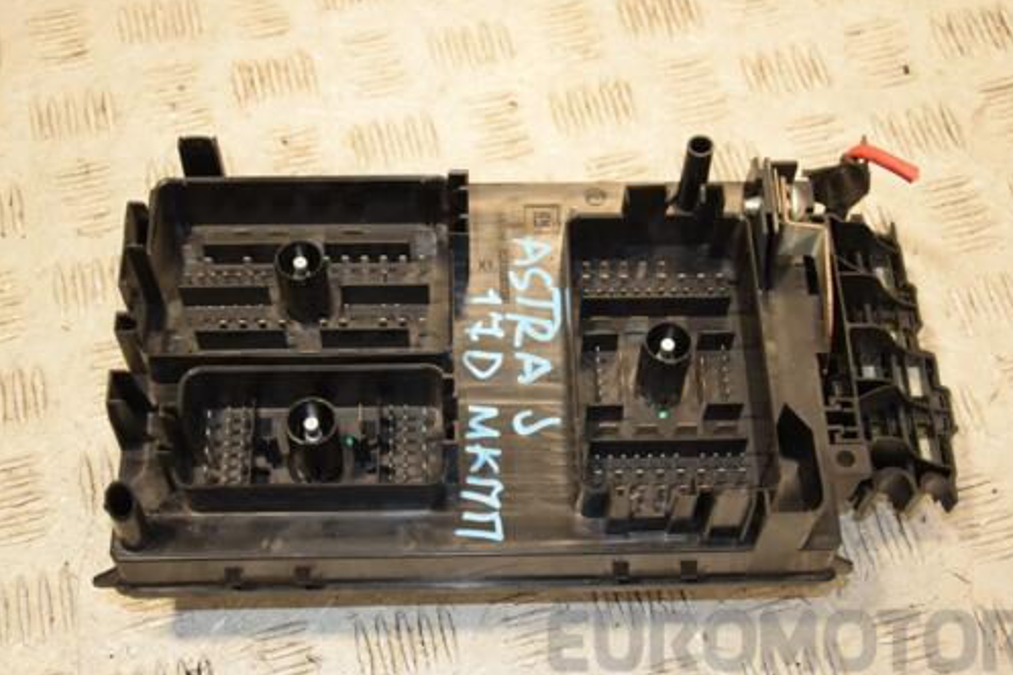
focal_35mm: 58
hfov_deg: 34.5
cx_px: 510
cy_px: 369
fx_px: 1631
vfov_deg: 23.4
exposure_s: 1/200
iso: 800
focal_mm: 32
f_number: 5
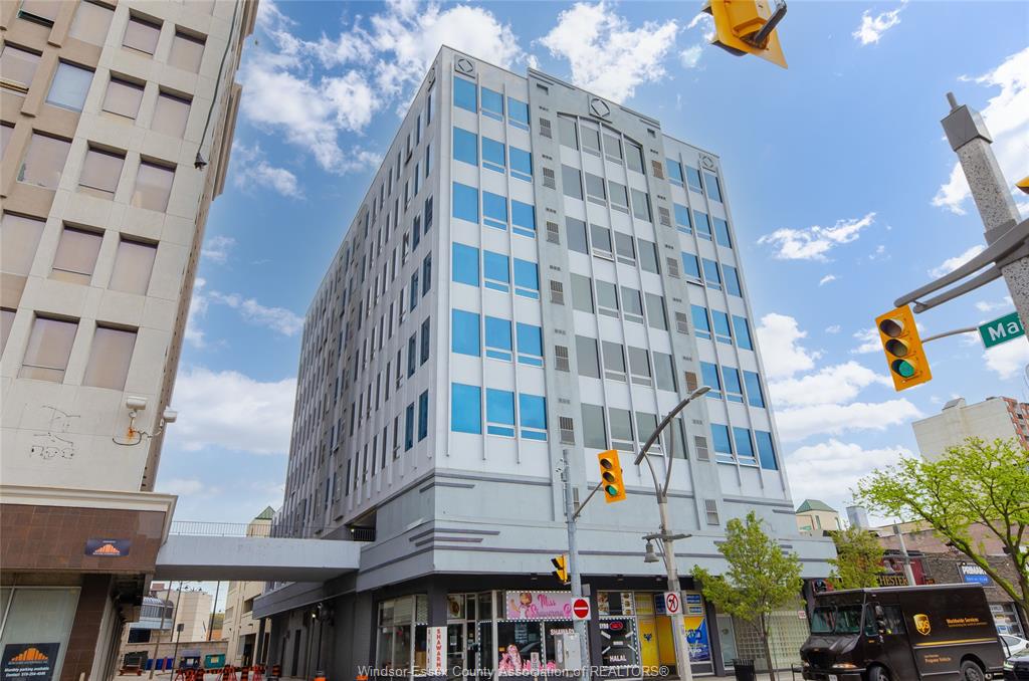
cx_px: 514
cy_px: 340
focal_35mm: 21
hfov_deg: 81.3
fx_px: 599
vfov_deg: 59.3
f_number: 11
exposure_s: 1/200
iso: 100
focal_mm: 14
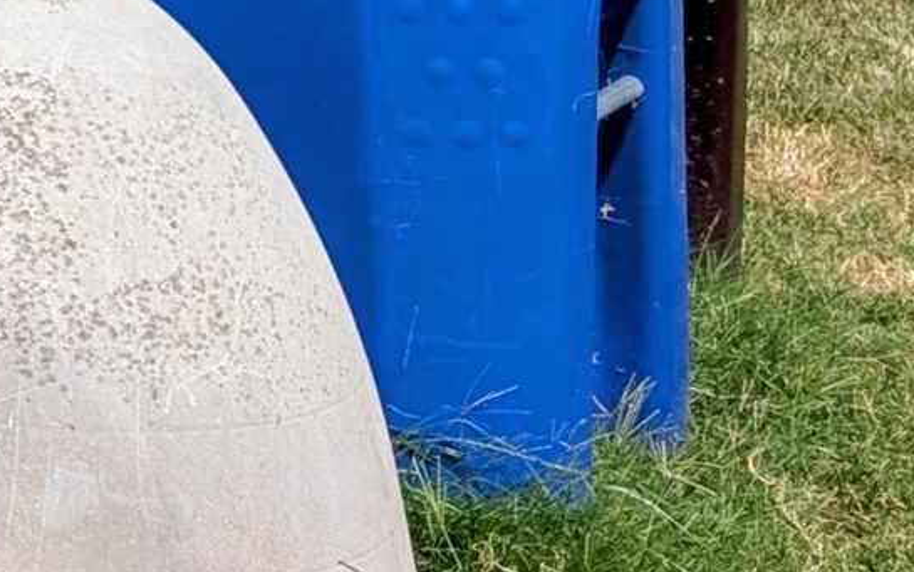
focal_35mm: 143
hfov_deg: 11.3
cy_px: -1033
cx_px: -1508
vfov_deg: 8.1
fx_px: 3563
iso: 22
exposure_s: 1/1176
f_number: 1.68
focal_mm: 6.9
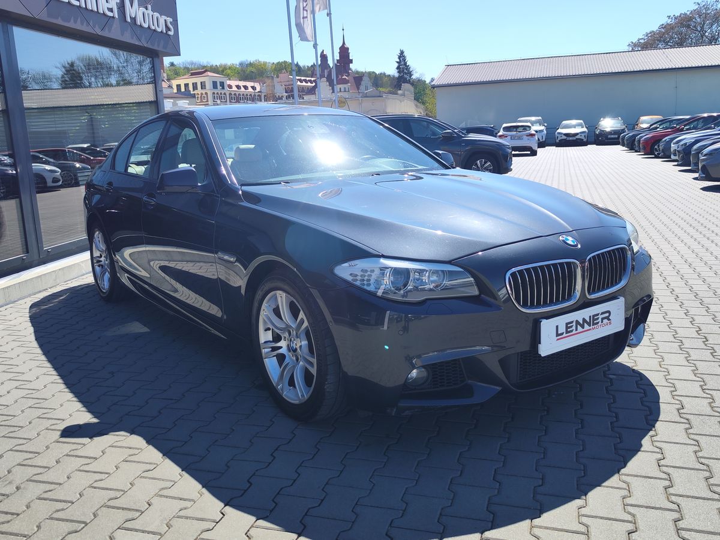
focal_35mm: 23
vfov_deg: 58.9
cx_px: 360
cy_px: 270
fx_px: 478
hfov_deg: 73.9
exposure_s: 1/699
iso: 50
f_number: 1.69
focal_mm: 7.01
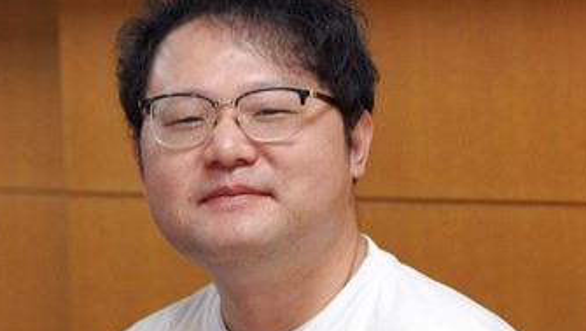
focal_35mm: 222
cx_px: 180
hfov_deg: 9.7
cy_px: 371
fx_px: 3452
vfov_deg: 5.5
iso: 1250
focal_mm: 79
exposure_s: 1/160
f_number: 4
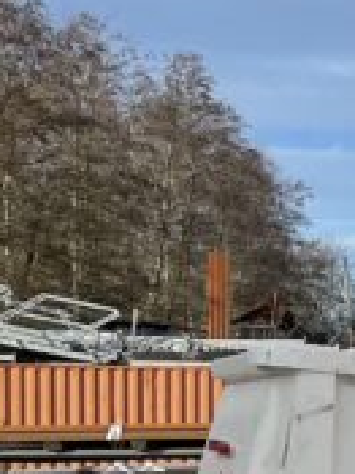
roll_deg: +0.7
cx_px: 1038
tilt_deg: -0.5
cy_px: 444
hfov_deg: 10.0
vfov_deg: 17.0
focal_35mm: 114
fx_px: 1561
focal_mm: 4.2
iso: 32
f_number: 1.6
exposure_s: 1/3509
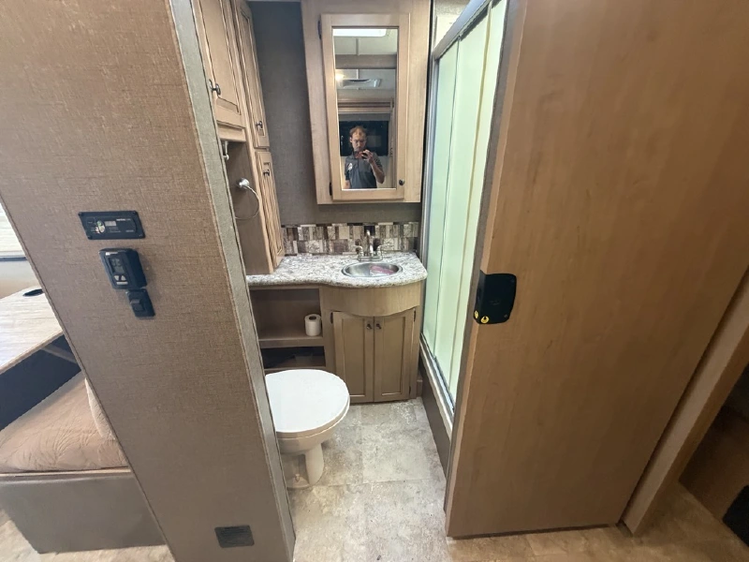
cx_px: 374
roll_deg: +2.3
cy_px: 281
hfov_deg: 102.1
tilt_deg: -18.3
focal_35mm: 14
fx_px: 303
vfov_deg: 85.7
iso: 400
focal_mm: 2.22
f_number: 2.2
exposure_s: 1/60
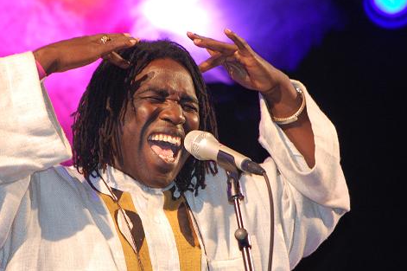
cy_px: 156
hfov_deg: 6.0
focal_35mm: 345
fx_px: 3896
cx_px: 176
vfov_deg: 4.0
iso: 720
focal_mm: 180
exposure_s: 1/60
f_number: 5.6
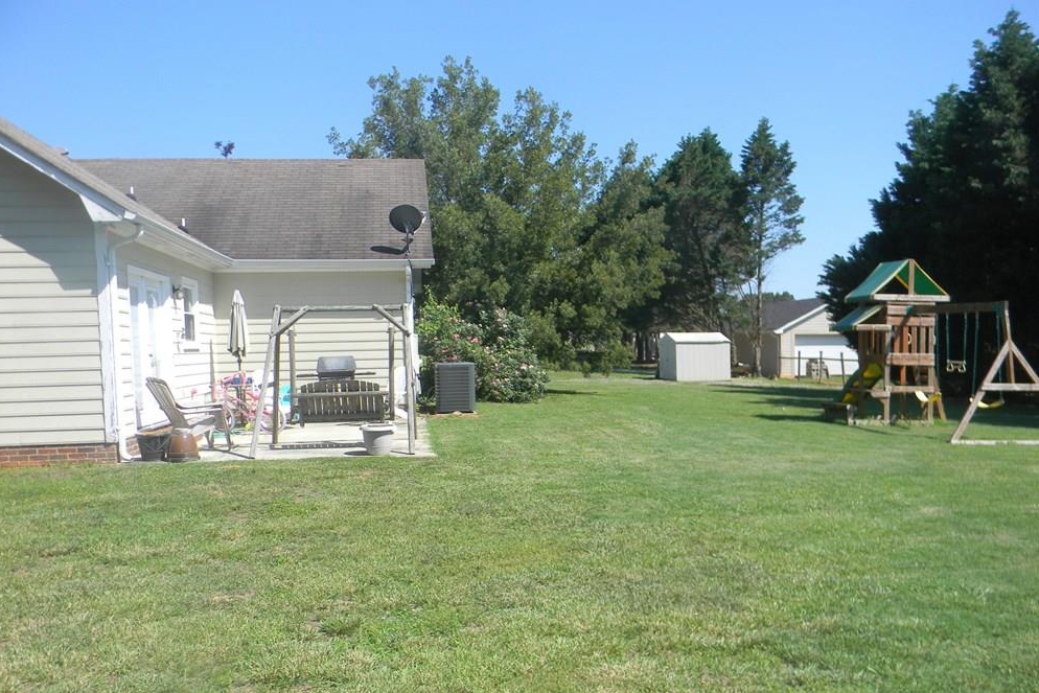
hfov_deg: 61.9
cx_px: 507
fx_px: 866
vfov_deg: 43.6
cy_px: 385
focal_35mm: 30
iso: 112
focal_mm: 5
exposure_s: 1/784
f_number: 3.5
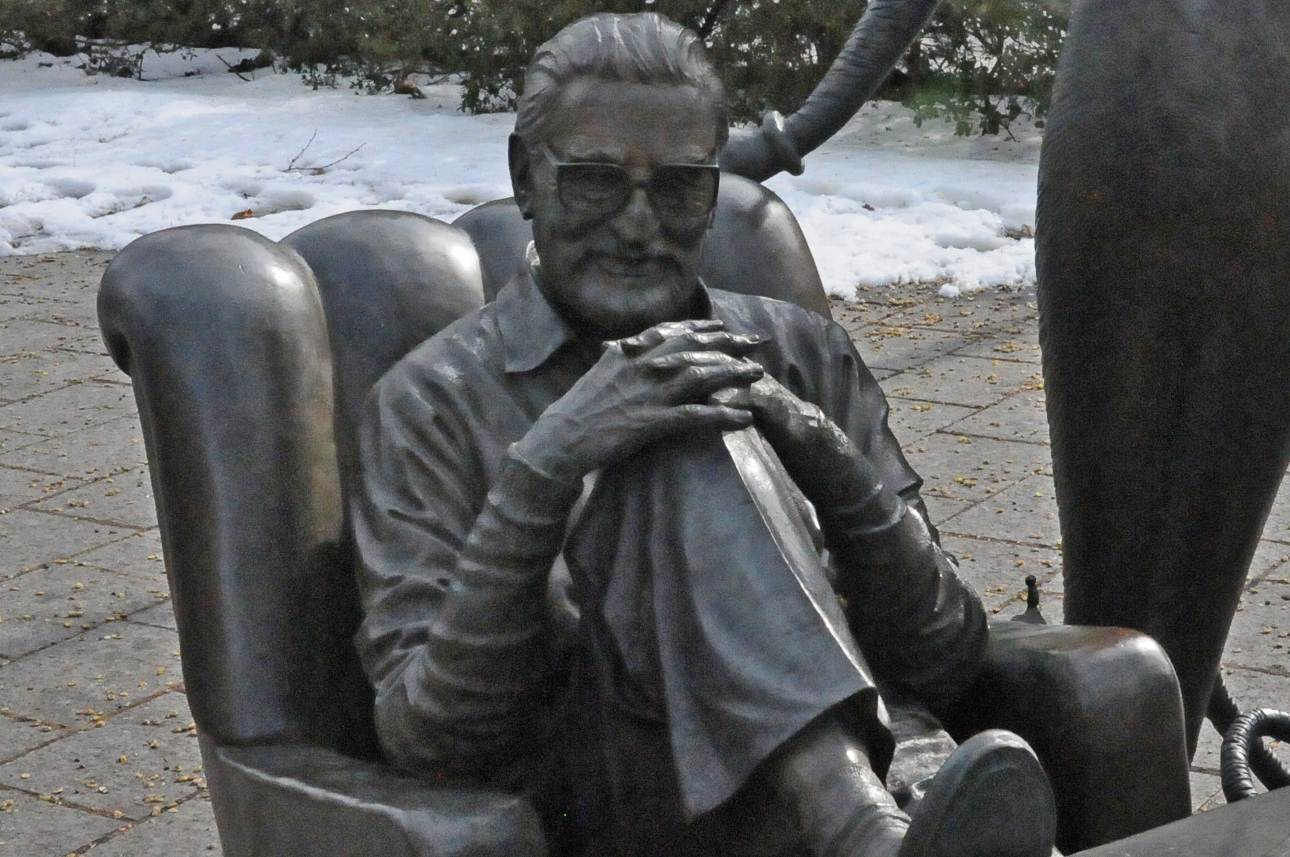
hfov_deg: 23.9
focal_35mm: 85
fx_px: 3044
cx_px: 740
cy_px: 360
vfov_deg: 16.0
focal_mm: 27
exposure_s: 1/800
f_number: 14
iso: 3200
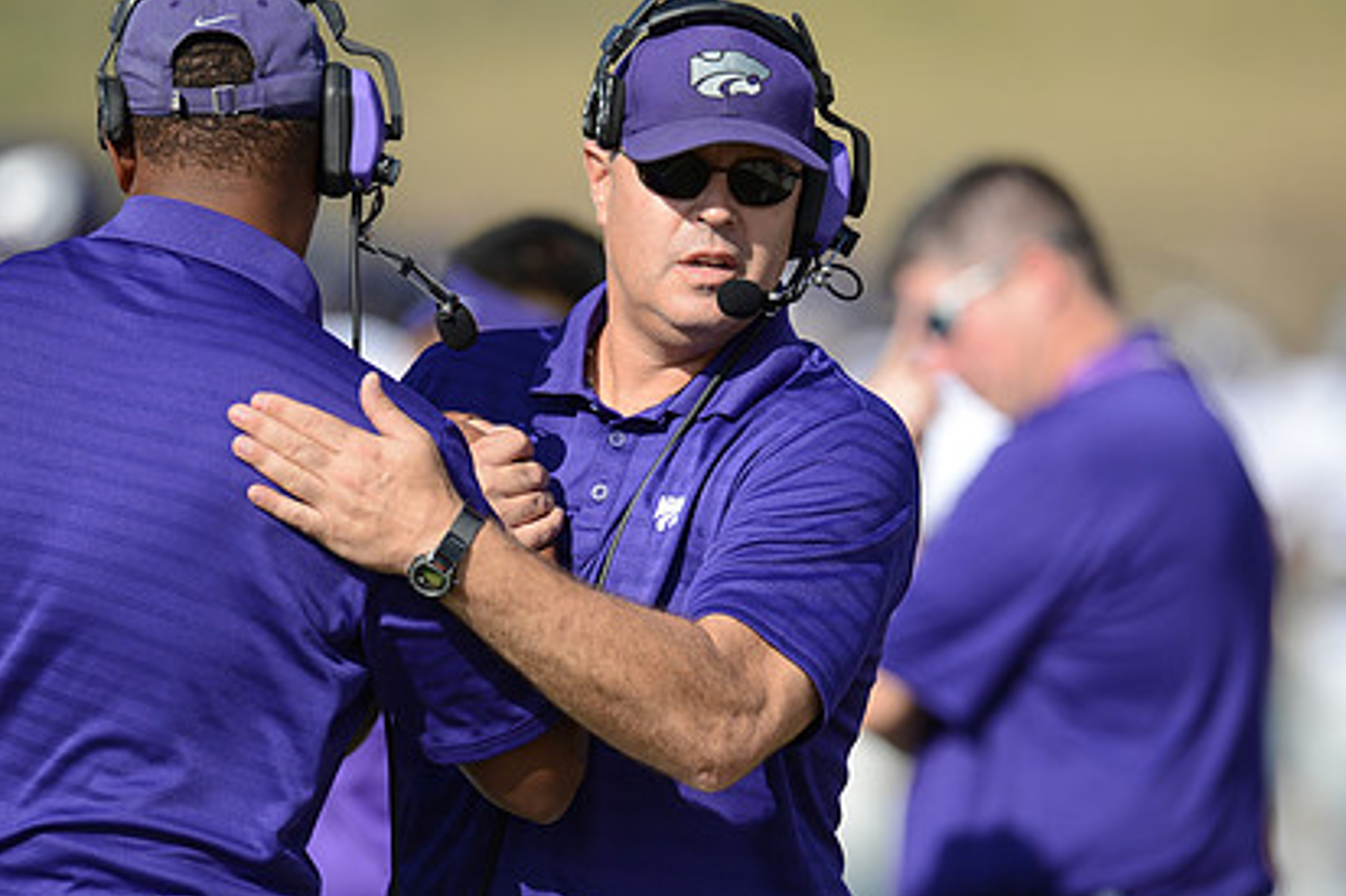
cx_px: 622
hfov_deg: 3.7
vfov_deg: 2.4
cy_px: 529
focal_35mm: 562
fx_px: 21003
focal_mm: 400
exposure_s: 1/3200
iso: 200
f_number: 2.8
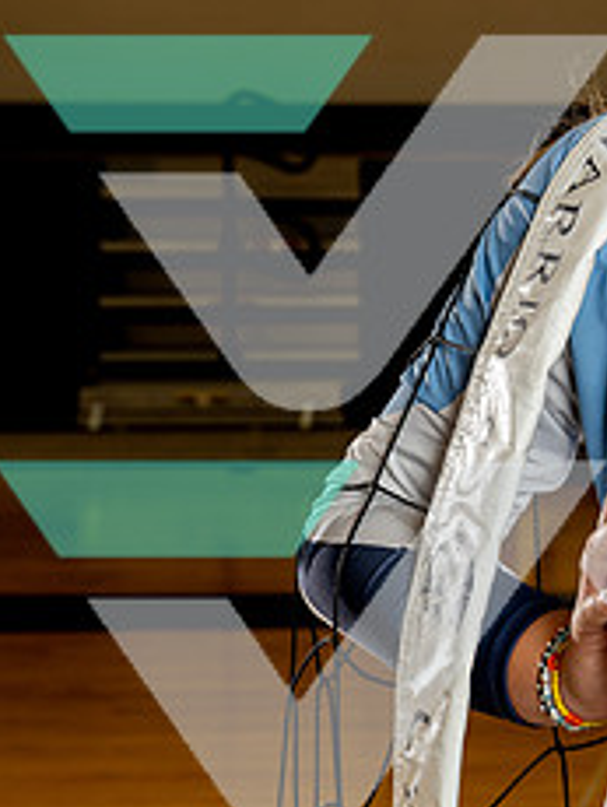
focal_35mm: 133
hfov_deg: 10.8
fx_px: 3104
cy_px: 218
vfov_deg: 14.8
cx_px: 885
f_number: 7.1
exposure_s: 1/250
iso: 640
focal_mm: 53
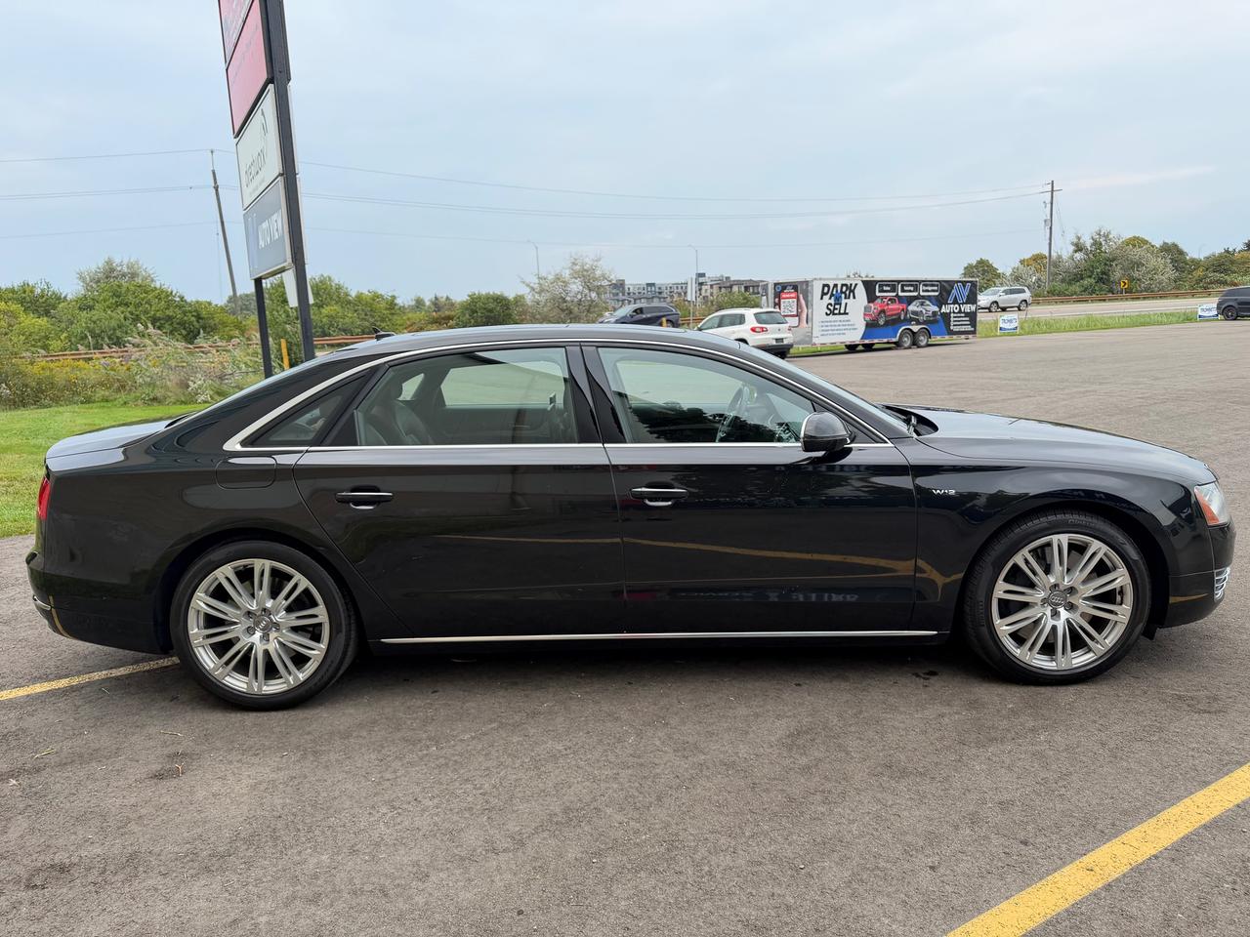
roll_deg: +2.6
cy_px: 468
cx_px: 625
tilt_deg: -9.2
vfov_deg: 56.8
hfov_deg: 71.6
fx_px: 867
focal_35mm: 24
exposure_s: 1/481
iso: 100
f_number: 1.78
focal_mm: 6.76
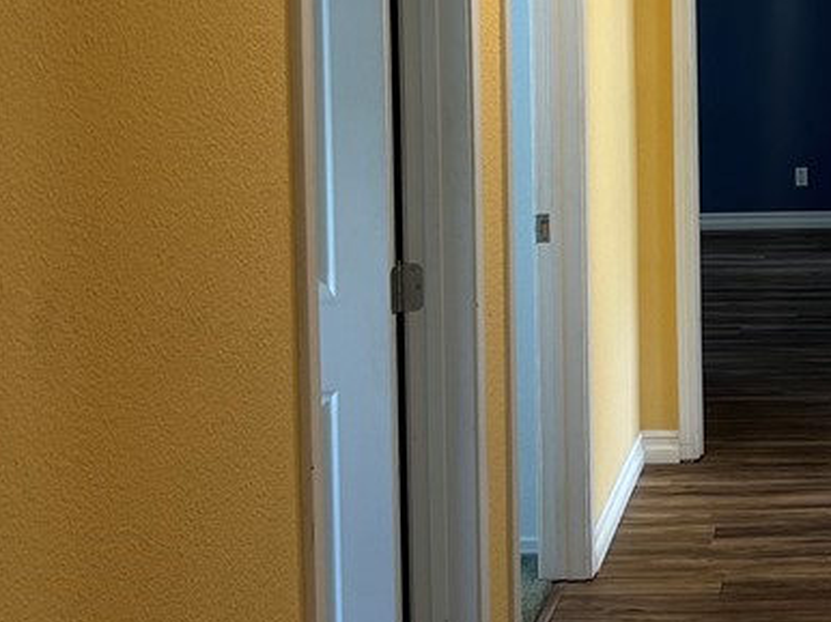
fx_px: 1655
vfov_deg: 20.8
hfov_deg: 26.6
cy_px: 52
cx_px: 840
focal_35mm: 69
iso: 80
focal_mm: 5.7
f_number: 1.5
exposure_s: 1/60
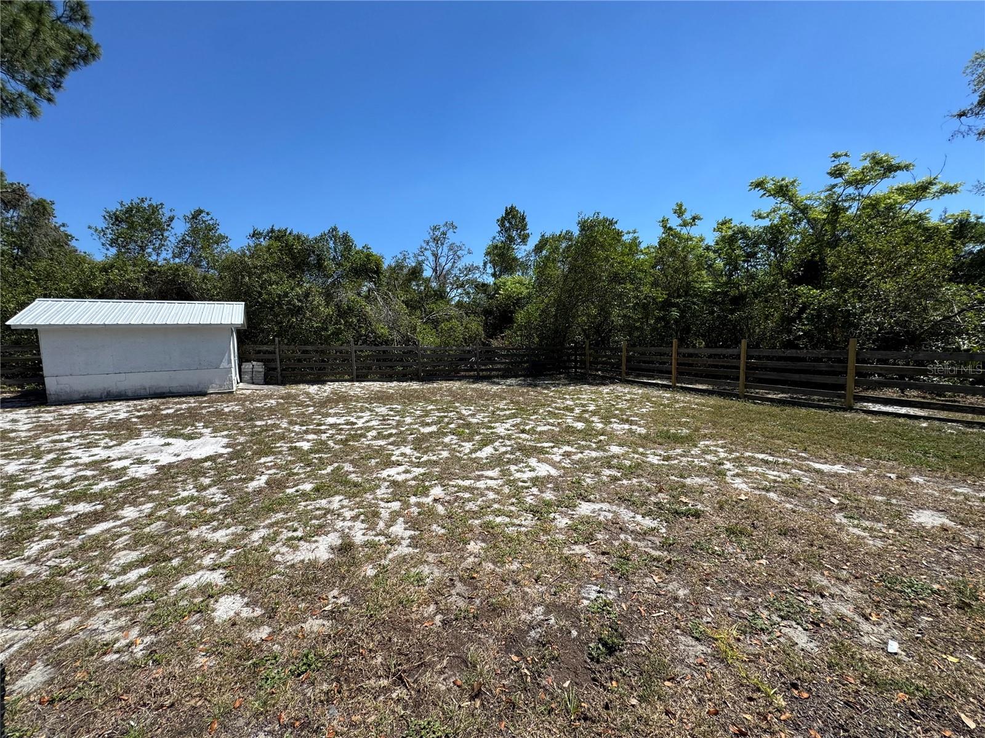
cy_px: 369
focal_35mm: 14
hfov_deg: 102.1
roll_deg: +1.4
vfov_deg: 85.7
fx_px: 398
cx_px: 492
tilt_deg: -5.6
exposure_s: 1/1709
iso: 40
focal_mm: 2.22
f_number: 2.2
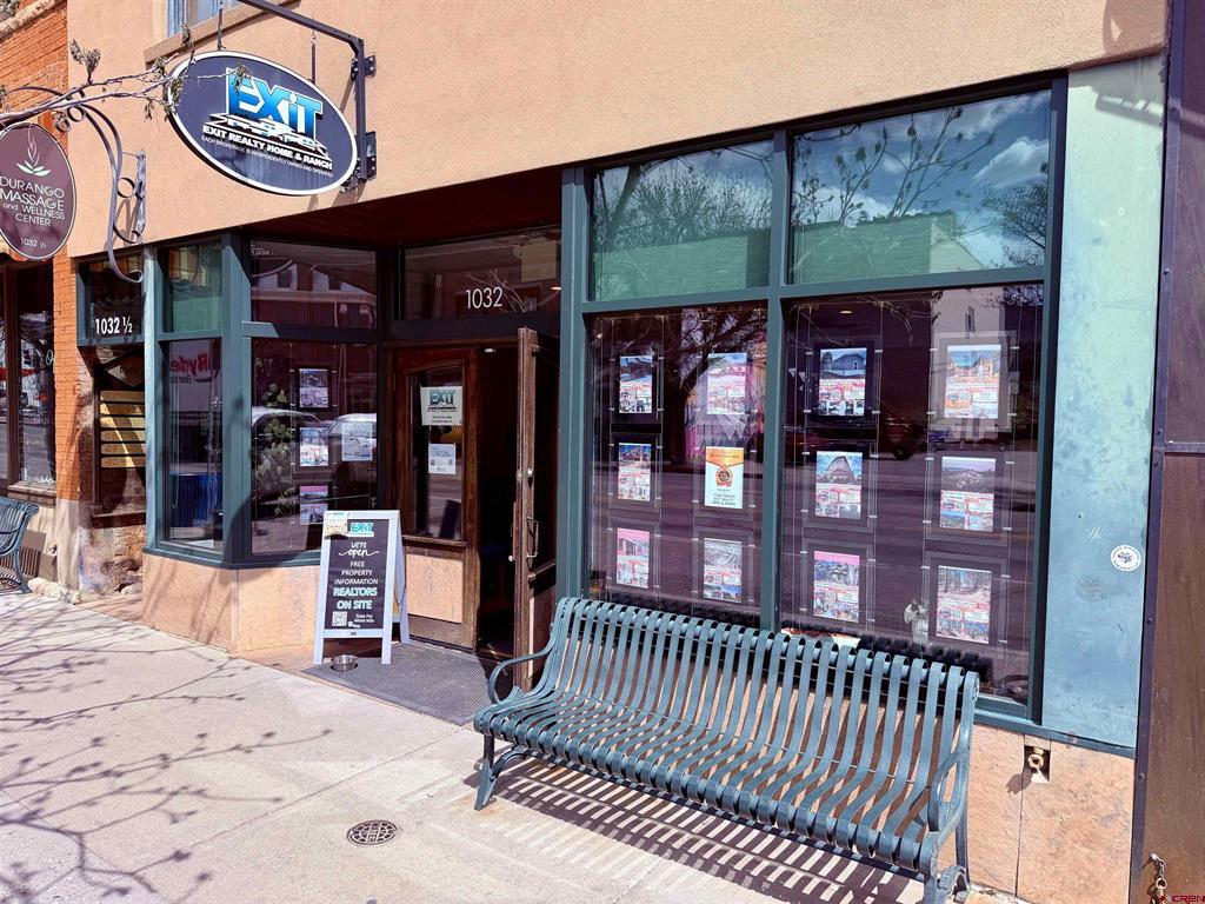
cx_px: 602
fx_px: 835
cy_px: 452
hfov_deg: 71.6
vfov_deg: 56.8
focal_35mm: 24
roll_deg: -0.2
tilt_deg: -1.2
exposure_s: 1/3279
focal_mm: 6.76
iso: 80
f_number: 1.78
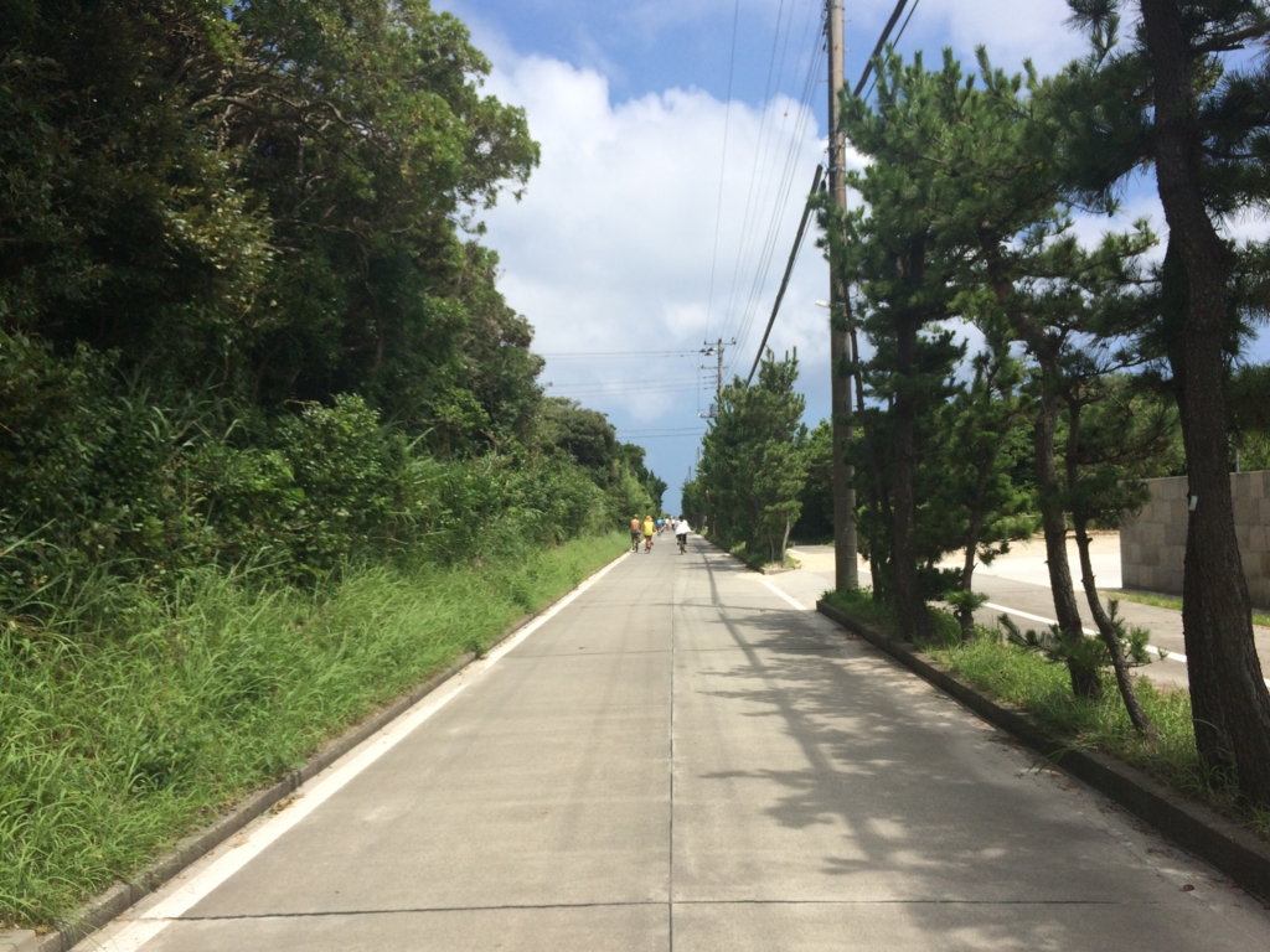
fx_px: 1064
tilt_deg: +7.9
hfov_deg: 61.7
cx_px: 635
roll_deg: +0.4
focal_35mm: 29
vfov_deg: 48.2
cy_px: 476
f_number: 2.2
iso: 32
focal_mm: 4.15
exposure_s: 1/2415
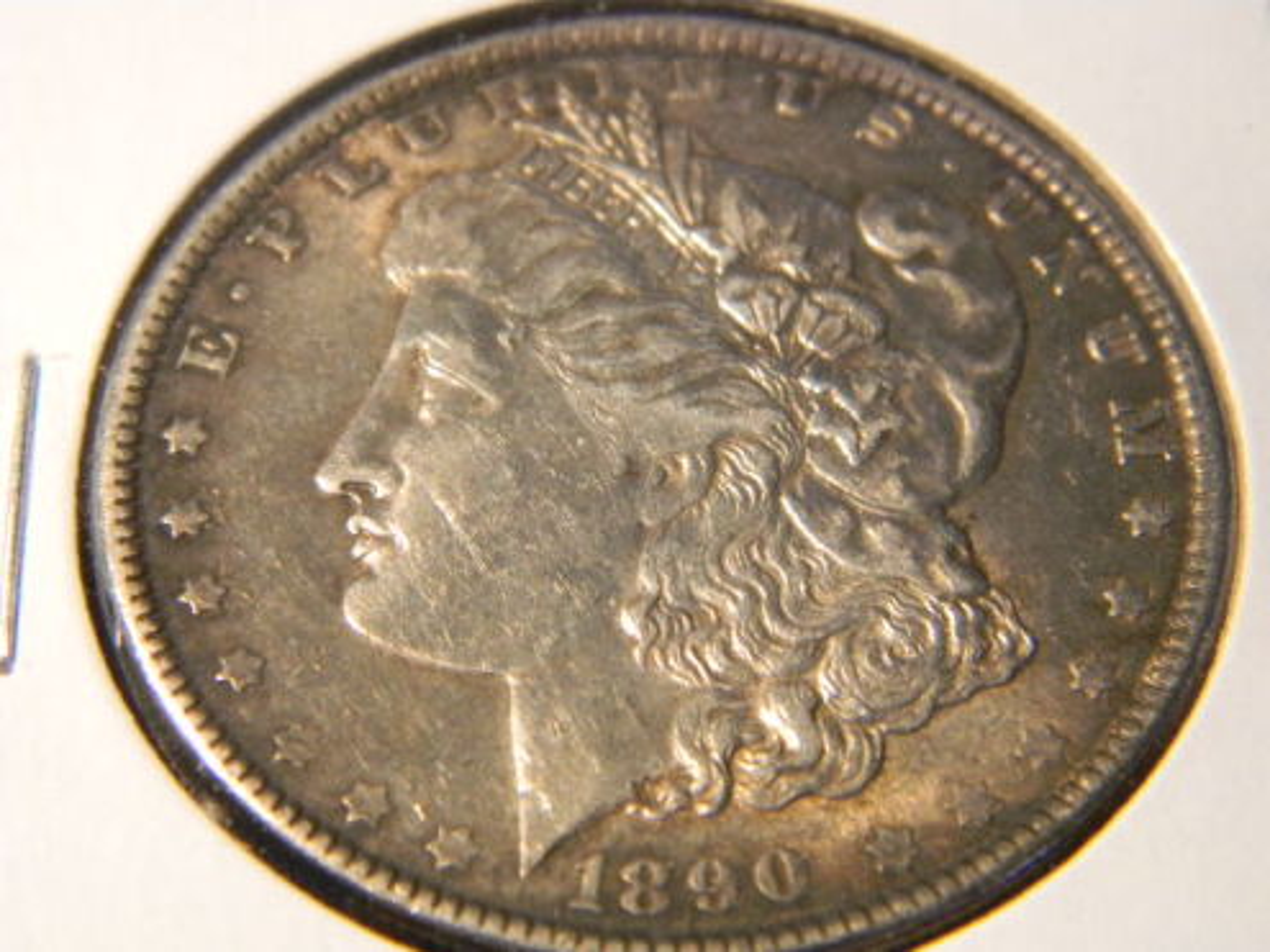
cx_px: 635
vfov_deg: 17.8
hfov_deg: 23.6
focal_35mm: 83
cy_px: 476
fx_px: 3044
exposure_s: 1/27.2
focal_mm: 15.1
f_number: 4.5
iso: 400
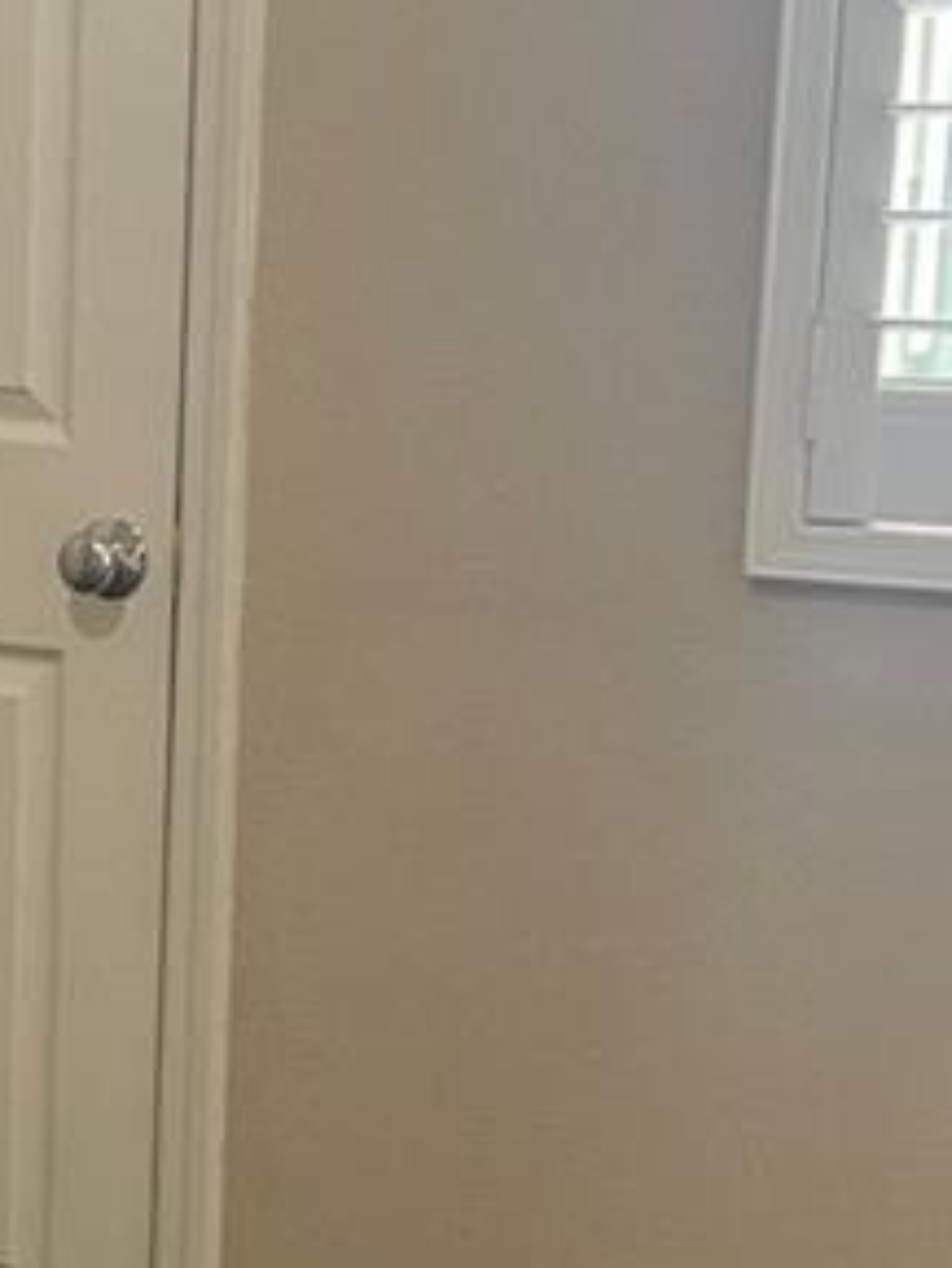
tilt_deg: -13.4
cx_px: -92
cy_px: 1071
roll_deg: -0.1
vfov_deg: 18.0
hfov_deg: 13.4
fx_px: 3957
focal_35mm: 108
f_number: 1.6
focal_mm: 4.2
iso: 125
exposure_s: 1/60
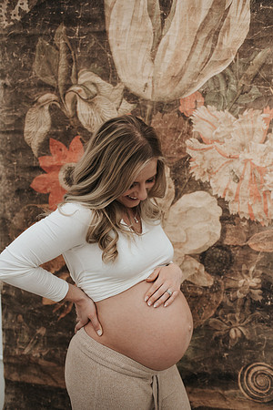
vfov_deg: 54.4
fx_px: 398
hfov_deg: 37.9
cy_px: 205
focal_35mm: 35
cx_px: 136
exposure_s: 1/250
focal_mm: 35
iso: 400
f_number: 2.8
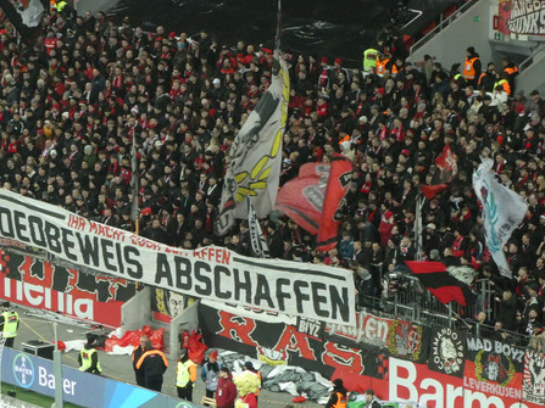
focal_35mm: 229
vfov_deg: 6.5
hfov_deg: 8.6
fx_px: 3604
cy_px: 286
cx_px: 161
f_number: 5.5
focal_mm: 28.7
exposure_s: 1/80
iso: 800
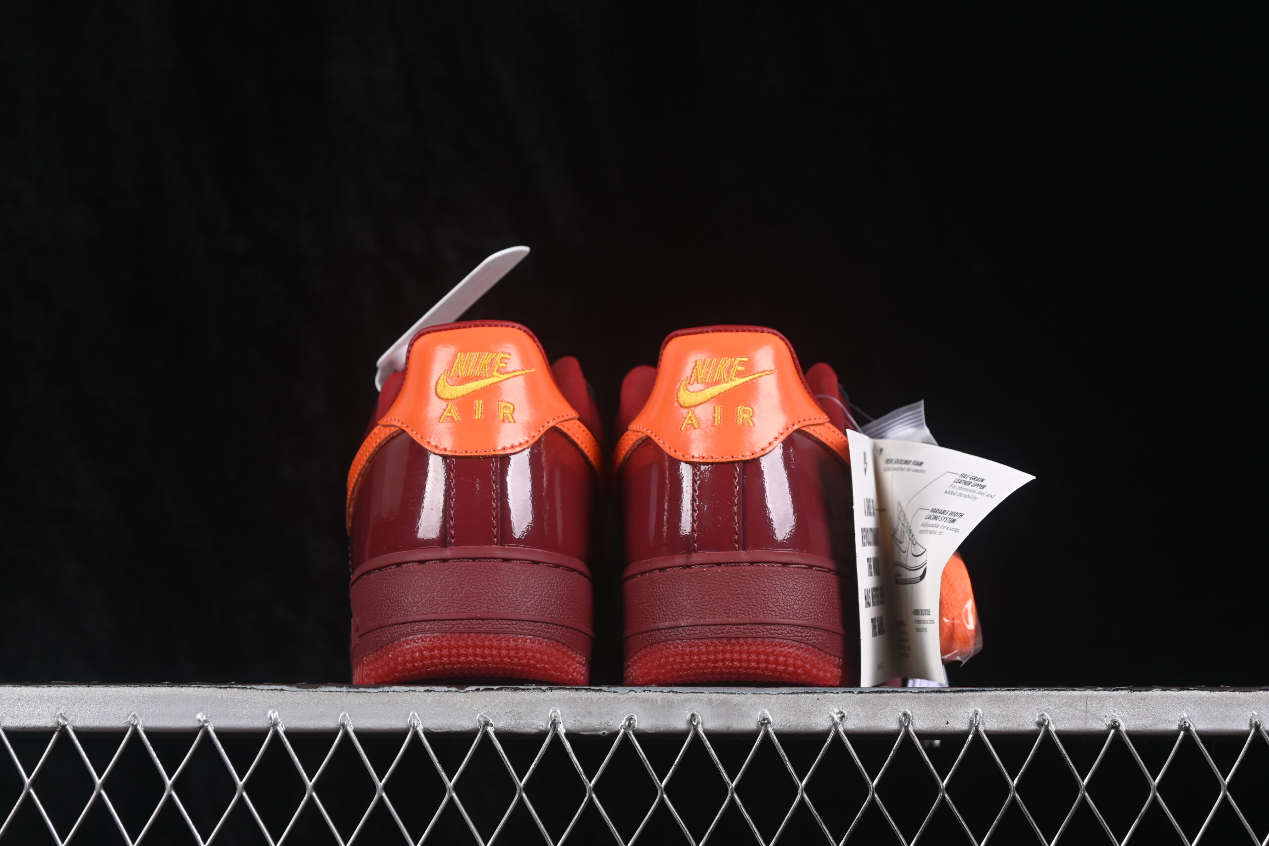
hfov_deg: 27.0
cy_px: 423
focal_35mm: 75
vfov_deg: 18.2
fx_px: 2644
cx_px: 634
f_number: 7.1
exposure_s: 1/80
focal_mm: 50
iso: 160
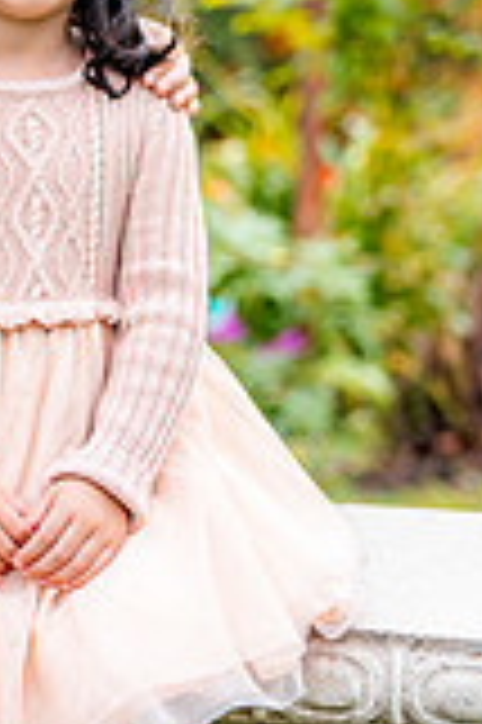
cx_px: -149
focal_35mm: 140
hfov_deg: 9.6
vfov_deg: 14.7
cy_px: 364
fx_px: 2818
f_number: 2
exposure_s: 1/800
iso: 200
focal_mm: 50
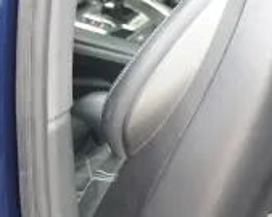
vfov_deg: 13.1
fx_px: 941
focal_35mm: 117
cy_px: 148
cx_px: 492
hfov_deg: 14.4
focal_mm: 22
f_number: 4
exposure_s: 1/40
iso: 400
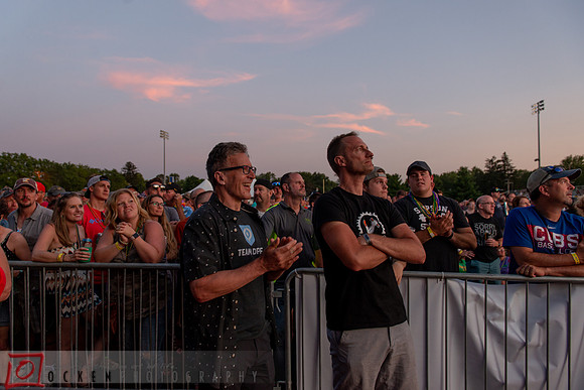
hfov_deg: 73.7
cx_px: 292
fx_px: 389
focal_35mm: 24
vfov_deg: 53.2
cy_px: 195
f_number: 4
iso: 800
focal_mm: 24
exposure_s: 1/100
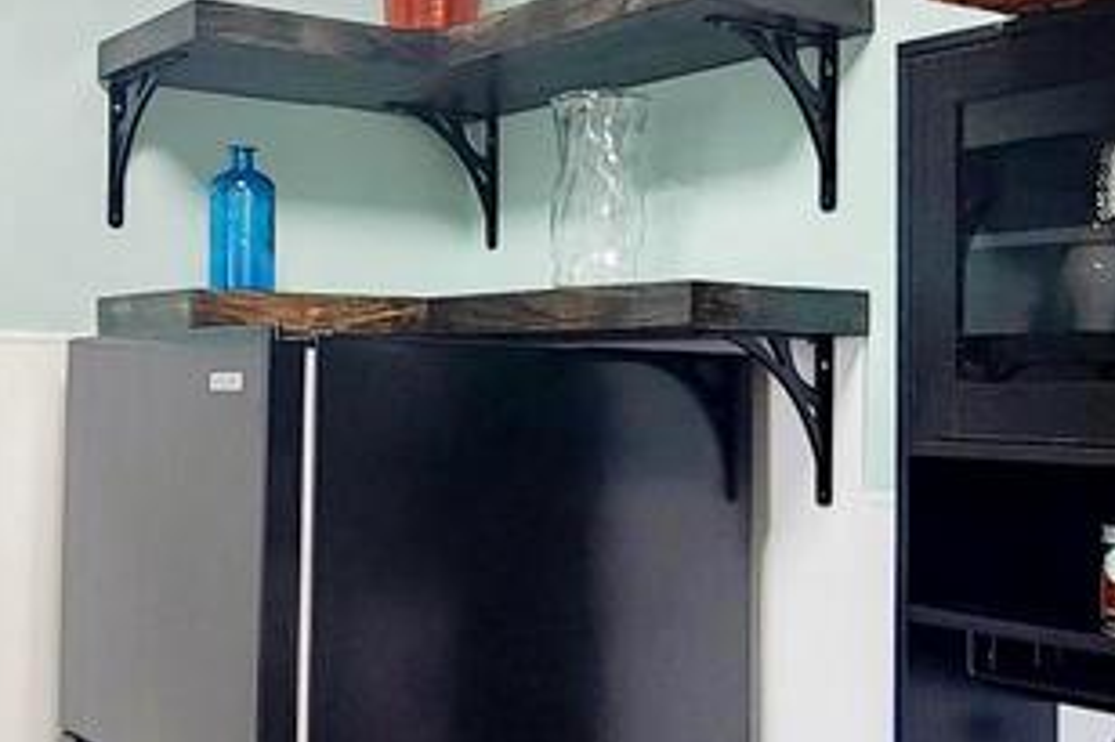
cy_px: 369
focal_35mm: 45
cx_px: 217
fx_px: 1393
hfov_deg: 41.7
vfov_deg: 29.8
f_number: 2.2
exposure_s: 1/60.2
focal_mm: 2.2
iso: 250
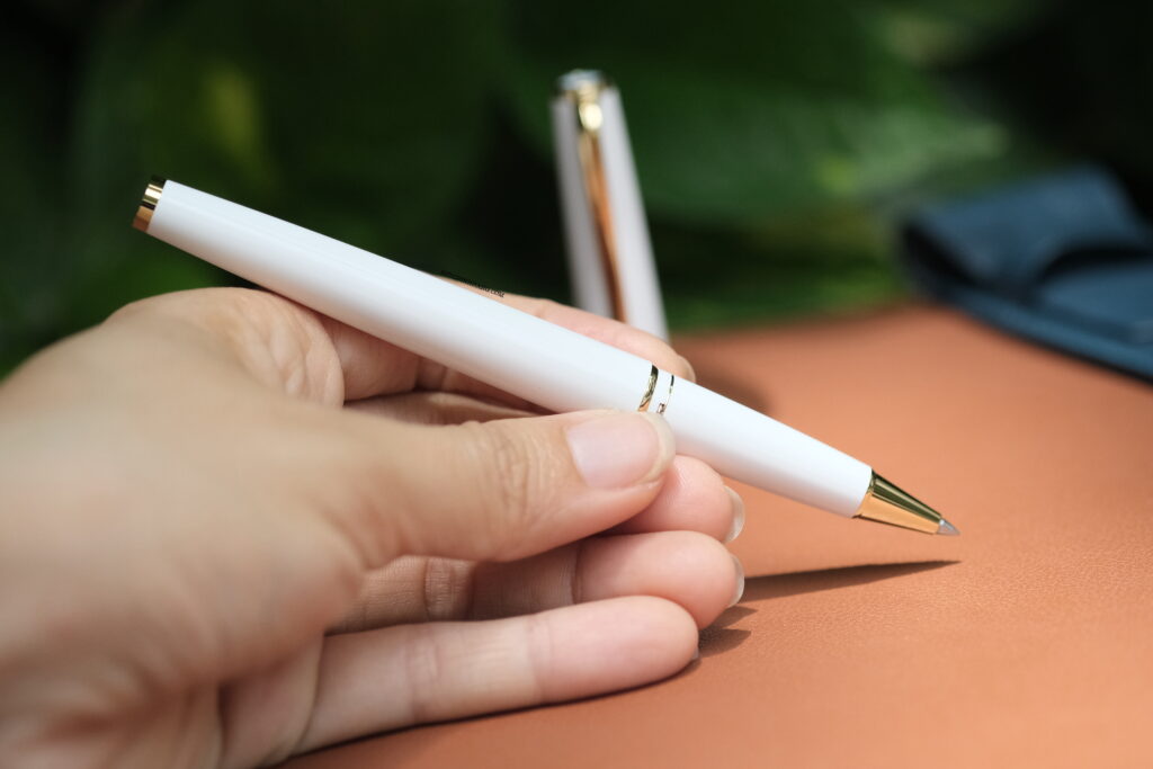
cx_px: 576
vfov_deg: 15.2
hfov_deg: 22.6
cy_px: 384
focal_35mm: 90
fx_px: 2883
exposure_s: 1/5000
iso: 1600
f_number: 2.8
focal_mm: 60
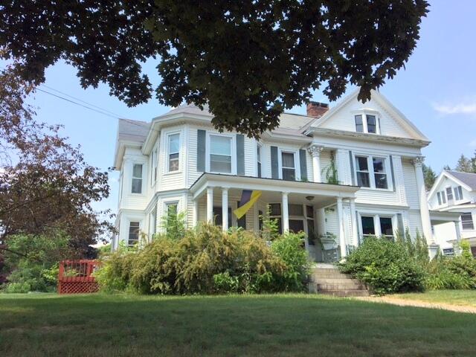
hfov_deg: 61.7
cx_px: 238
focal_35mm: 29
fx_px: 399
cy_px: 178
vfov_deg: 48.2
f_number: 2.2
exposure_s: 1/1040
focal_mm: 4.15
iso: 25
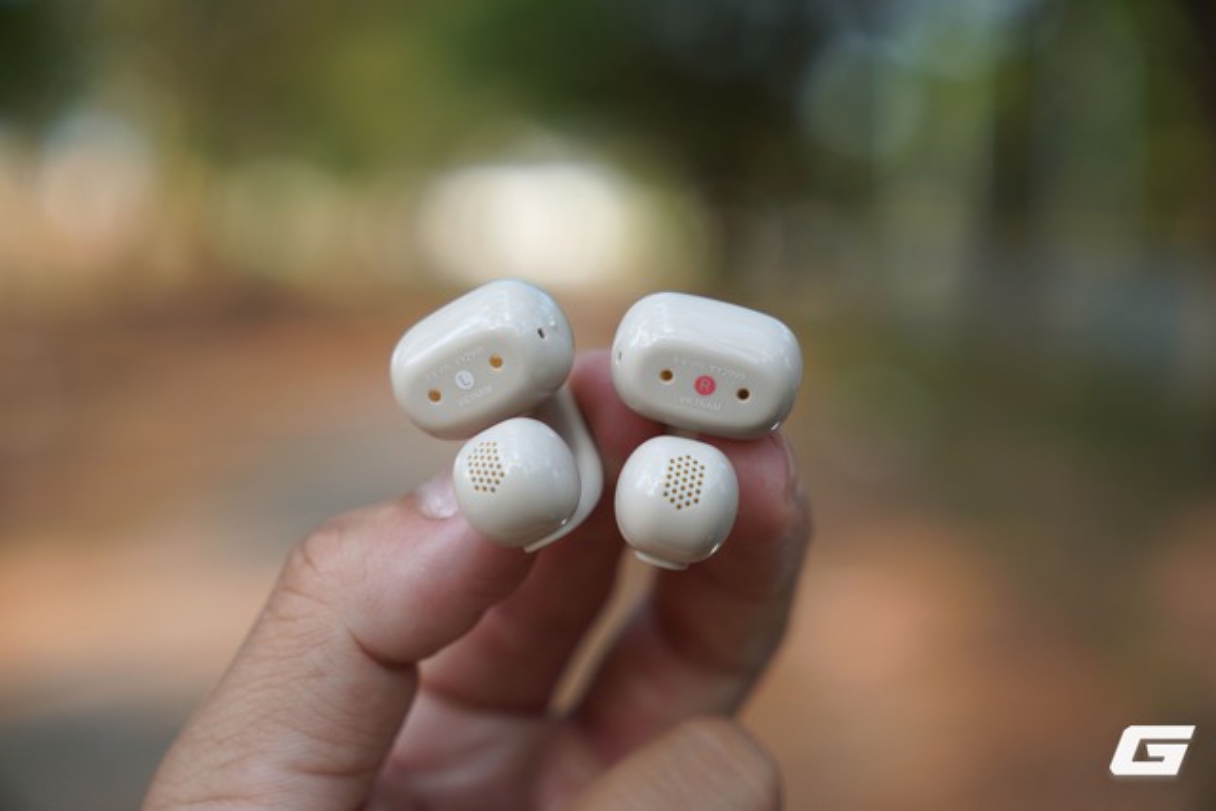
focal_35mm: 63
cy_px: 406
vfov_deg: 21.4
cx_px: 608
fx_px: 2144
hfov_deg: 31.7
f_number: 3.2
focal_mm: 42.3
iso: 125
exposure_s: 1/500
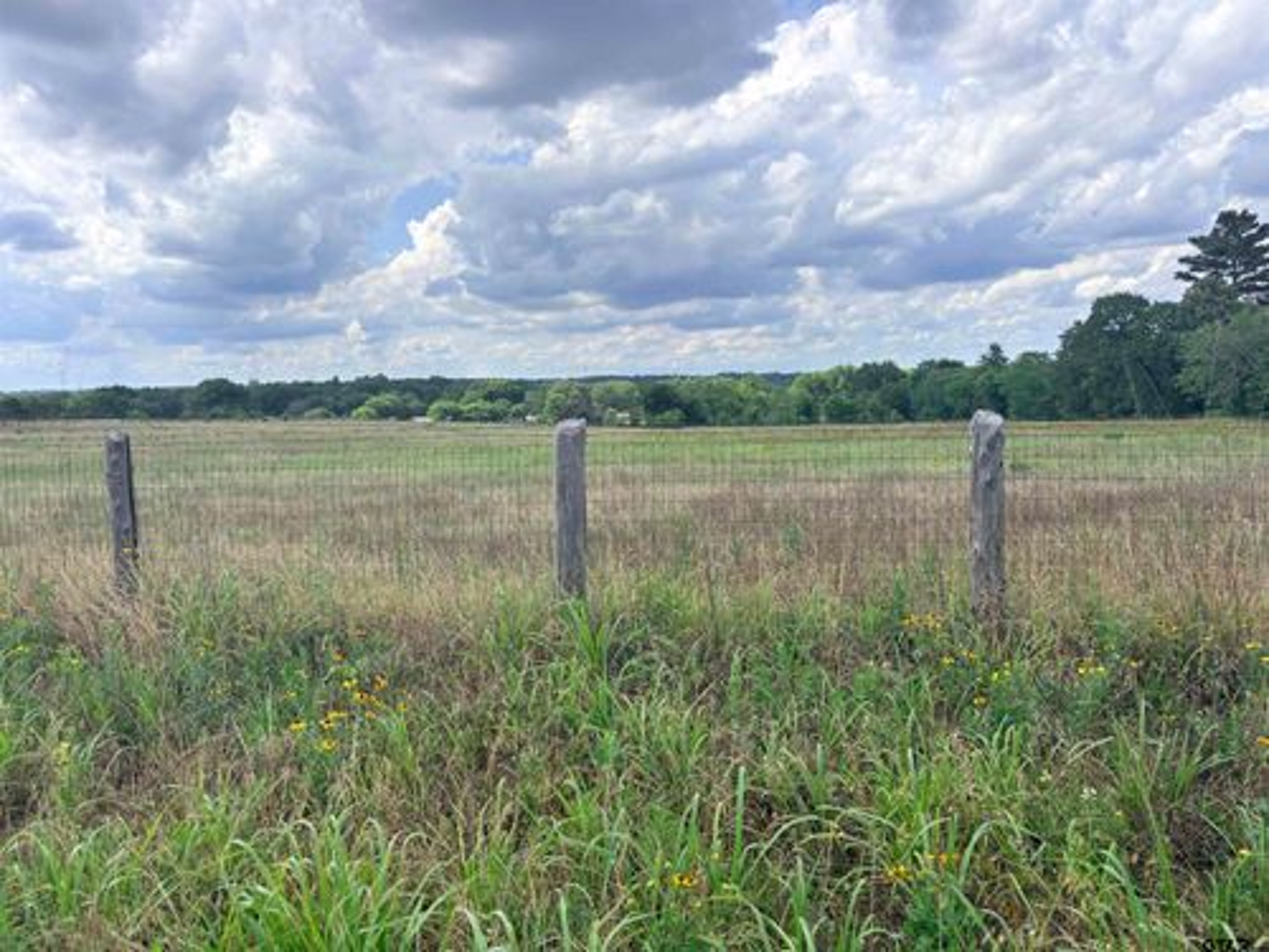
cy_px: 476
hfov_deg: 67.3
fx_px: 953
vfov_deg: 53.1
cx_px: 634
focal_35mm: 26
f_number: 1.6
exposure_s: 1/3279
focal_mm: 5.96
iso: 50
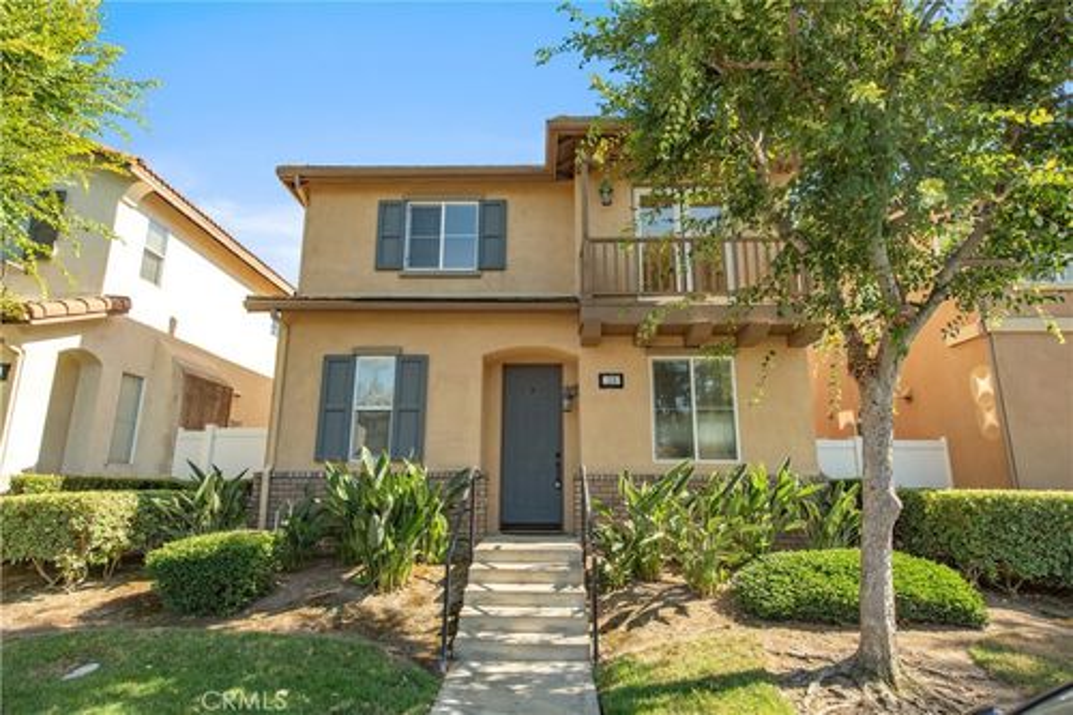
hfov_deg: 84.0
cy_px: 358
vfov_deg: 61.9
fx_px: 596
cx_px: 536
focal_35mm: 20
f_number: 8
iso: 200
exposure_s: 1/250
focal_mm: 20
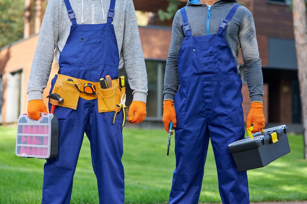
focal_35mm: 86
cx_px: 155
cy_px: 102
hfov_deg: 23.6
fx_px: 733
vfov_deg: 15.9
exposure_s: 1/200
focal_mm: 85
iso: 200
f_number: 3.2
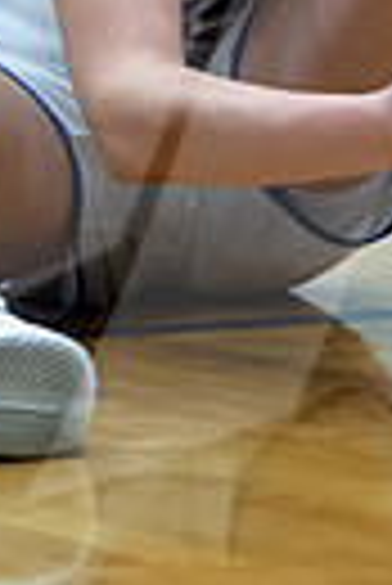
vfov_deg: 4.0
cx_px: 243
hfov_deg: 2.7
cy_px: -4
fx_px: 8438
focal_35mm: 518
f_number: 2.8
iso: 5000
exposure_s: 1/1000
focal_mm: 150
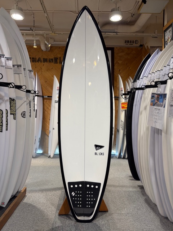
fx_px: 173
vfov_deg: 67.3
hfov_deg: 53.1
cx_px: 86
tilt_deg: -2.0
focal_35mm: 26
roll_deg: -0.3
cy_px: 116
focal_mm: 5.96
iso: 40
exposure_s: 1/100
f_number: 1.6
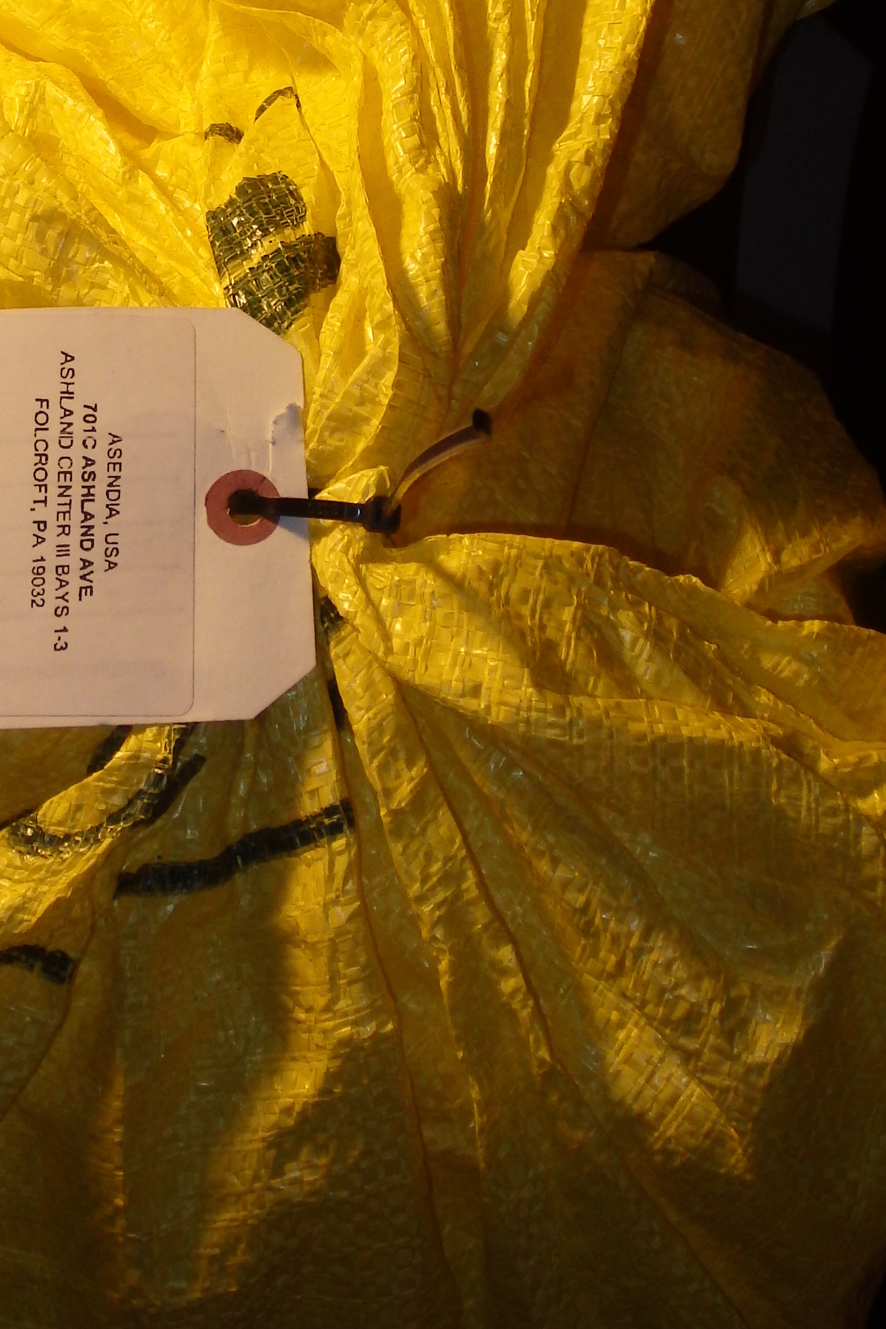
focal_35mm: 99
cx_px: 102
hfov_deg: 13.7
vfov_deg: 20.3
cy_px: 221
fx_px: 3655
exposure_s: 1/40
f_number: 4
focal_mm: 8.9
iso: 250
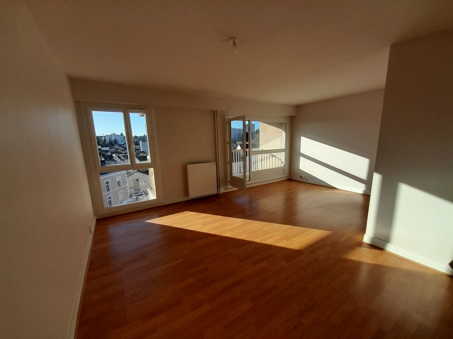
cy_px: 170
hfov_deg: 106.2
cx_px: 226
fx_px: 170
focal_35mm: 13
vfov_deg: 89.9
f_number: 2.2
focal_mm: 1.13
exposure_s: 1/550
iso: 40
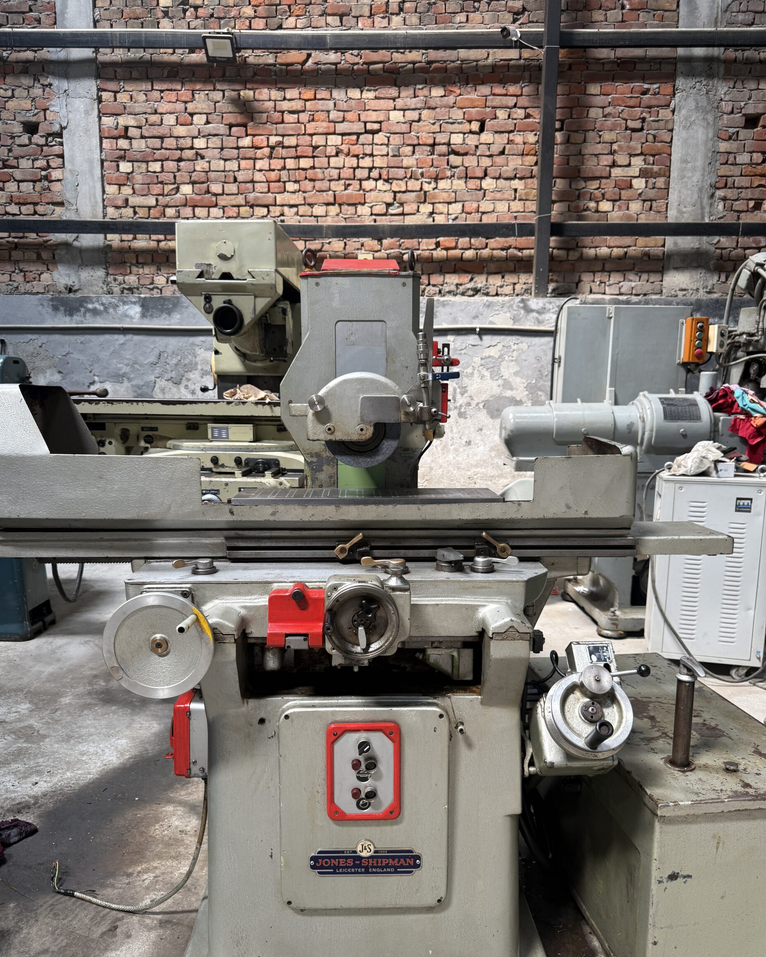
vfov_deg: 65.9
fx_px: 737
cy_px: 527
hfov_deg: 54.9
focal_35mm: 26
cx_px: 368
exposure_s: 1/121
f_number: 1.78
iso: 100
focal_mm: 6.76
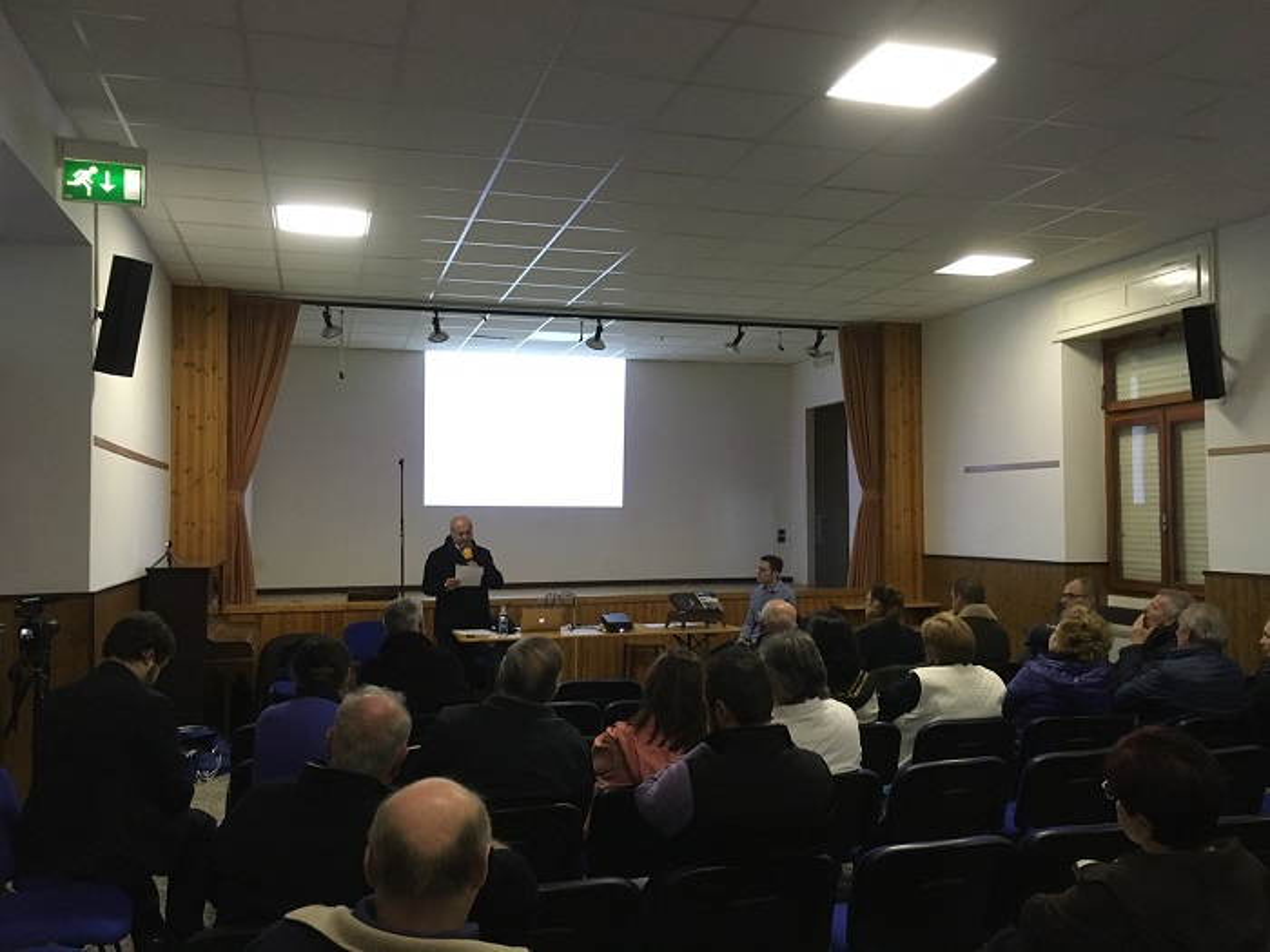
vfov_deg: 48.2
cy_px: 476
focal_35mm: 29
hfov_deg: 61.7
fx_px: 1064
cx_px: 635
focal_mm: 4.15
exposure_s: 1/25
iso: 200
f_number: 2.2
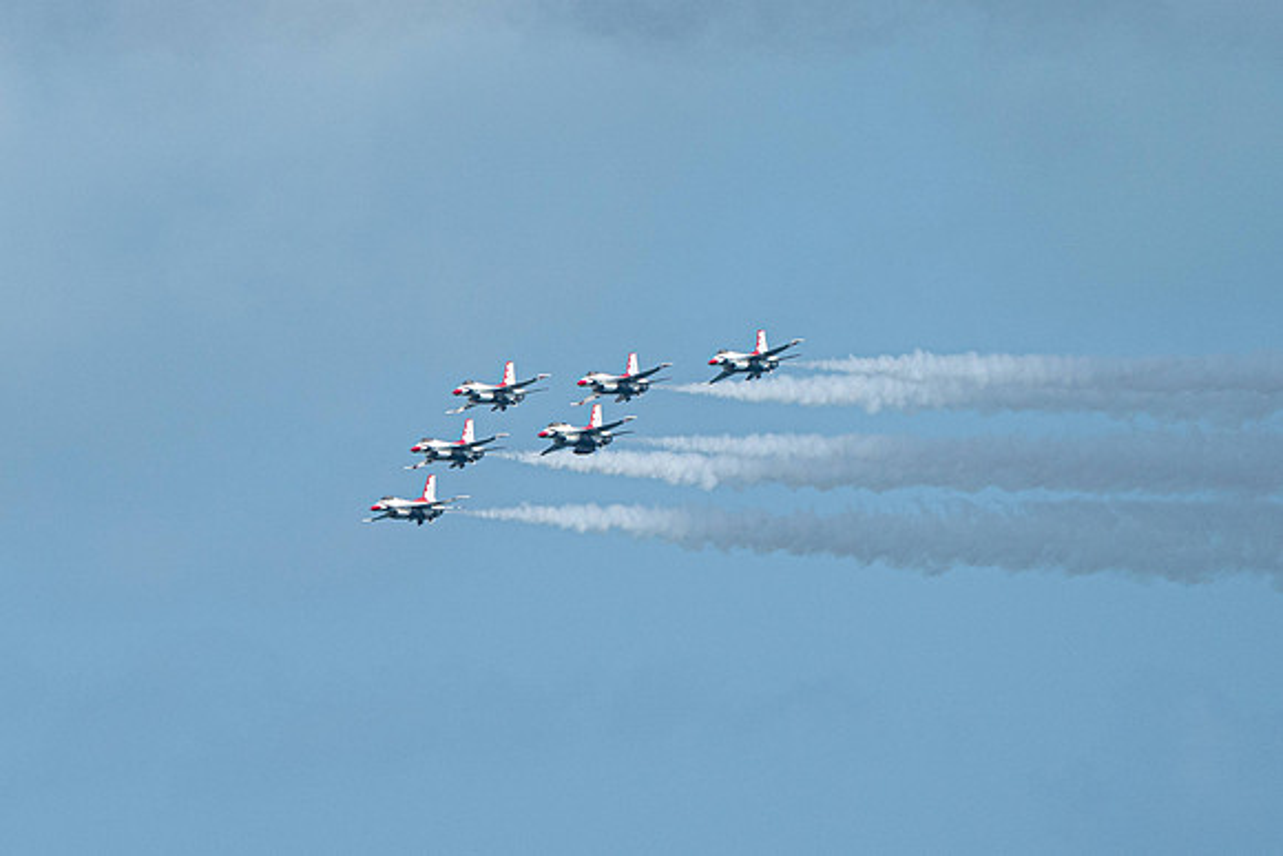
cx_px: 316
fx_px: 26304
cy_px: 543
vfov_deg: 1.9
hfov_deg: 2.8
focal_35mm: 738
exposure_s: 1/2000
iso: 640
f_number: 10
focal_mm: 400
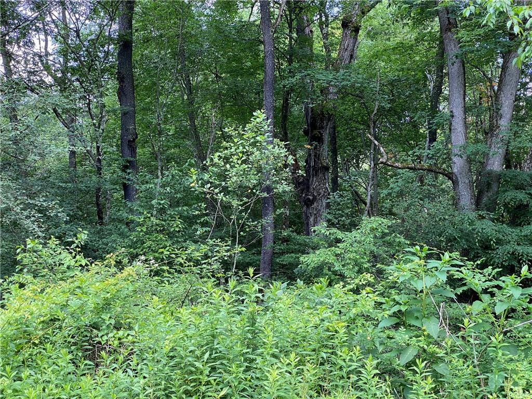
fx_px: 799
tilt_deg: +5.7
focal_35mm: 52
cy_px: 200
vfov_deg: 28.0
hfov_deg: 36.8
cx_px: 266
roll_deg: -2.2
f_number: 2
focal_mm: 6
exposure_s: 1/122
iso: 40
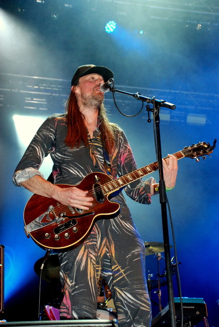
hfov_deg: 25.8
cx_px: 110
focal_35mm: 52
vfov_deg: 37.8
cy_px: 164
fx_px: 478
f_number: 5.6
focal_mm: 35
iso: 1250
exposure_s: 1/60
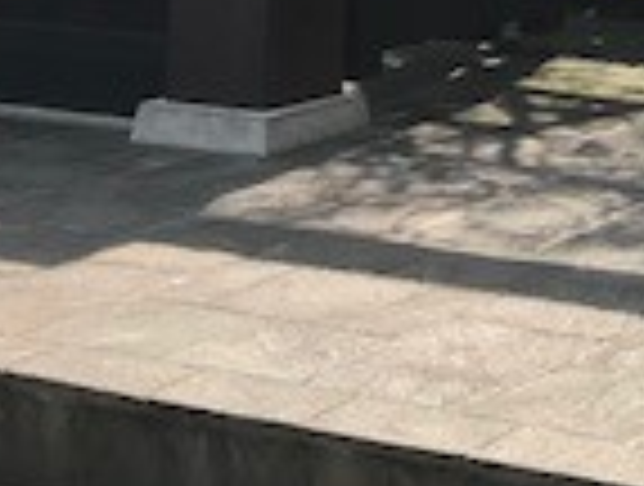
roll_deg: +0.3
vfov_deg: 10.8
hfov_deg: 15.2
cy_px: -504
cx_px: 757
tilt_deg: +5.5
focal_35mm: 125
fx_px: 2331
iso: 20
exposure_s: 1/760
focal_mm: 3.99
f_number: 1.8
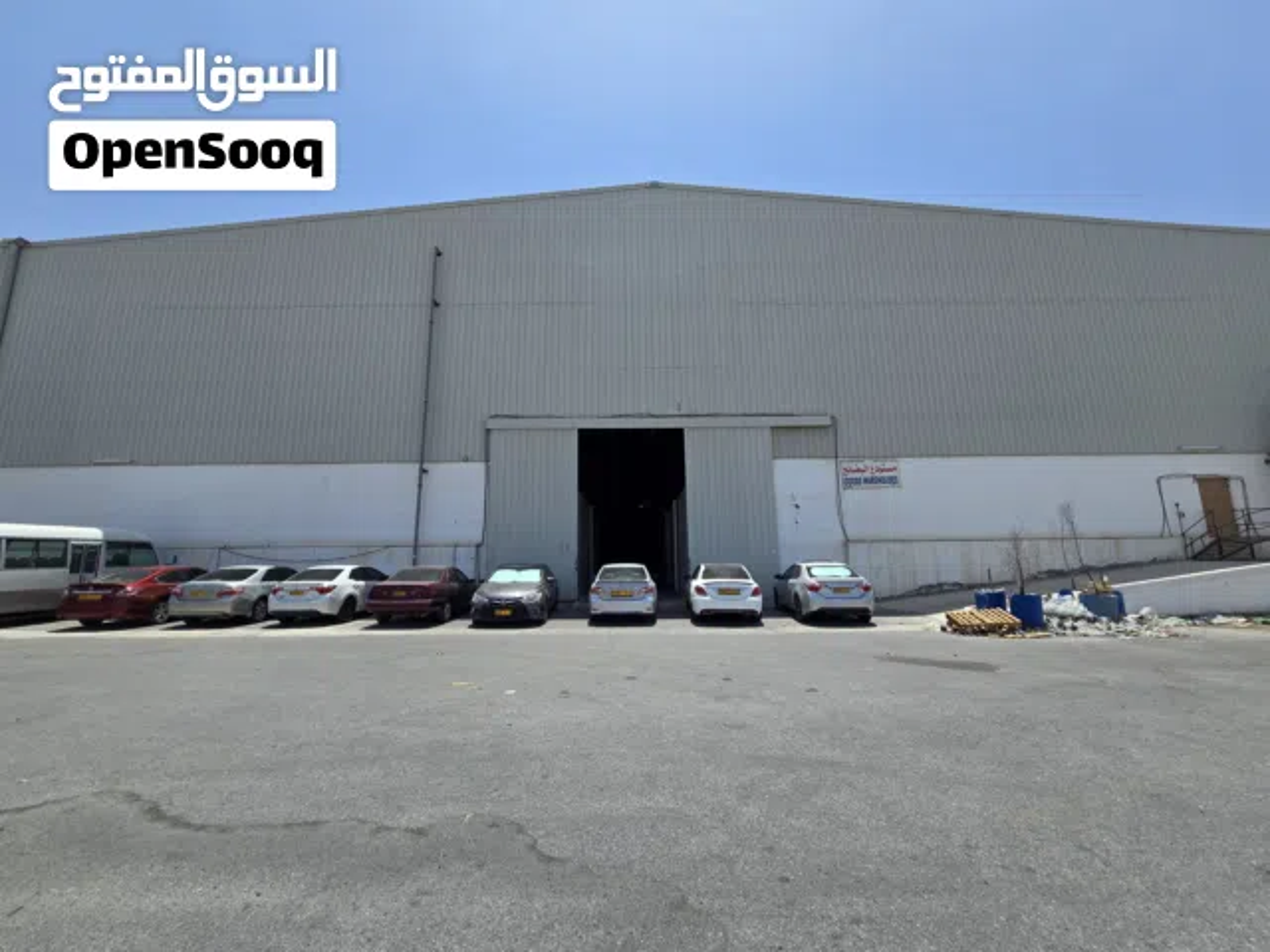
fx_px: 477
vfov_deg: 89.9
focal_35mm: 13
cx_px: 635
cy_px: 476
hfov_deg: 106.2
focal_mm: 2.2
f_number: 2.2
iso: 50
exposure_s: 1/2969
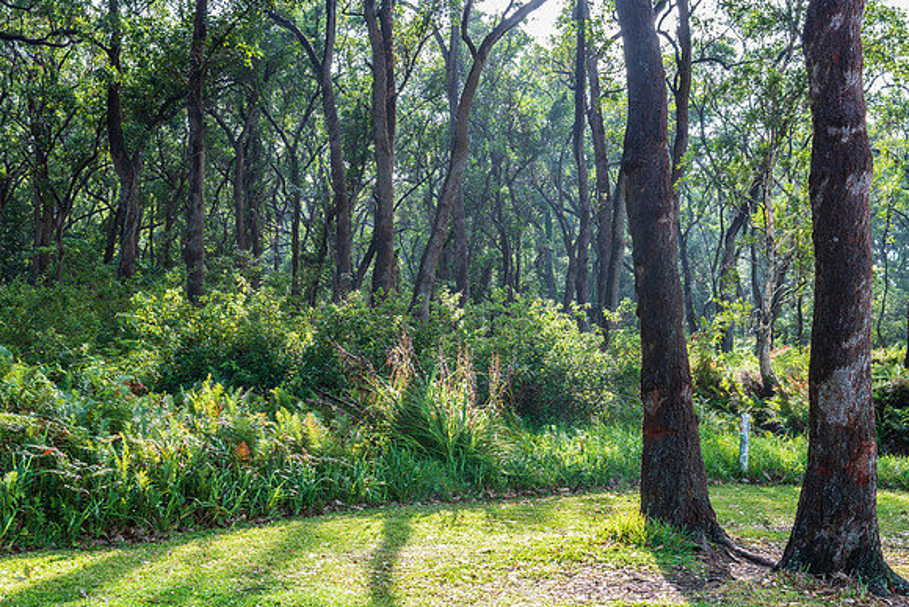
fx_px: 1263
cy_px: 304
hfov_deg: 39.6
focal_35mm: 50
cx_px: 454
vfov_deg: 27.0
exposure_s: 1/50
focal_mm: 50
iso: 200
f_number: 8
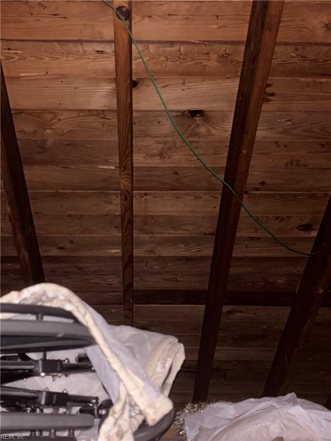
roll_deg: -0.5
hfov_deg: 28.0
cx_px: 166
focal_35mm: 52
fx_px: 663
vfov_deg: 36.8
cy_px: 220
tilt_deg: +17.5
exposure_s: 1/4
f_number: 1.6
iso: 125
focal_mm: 5.96
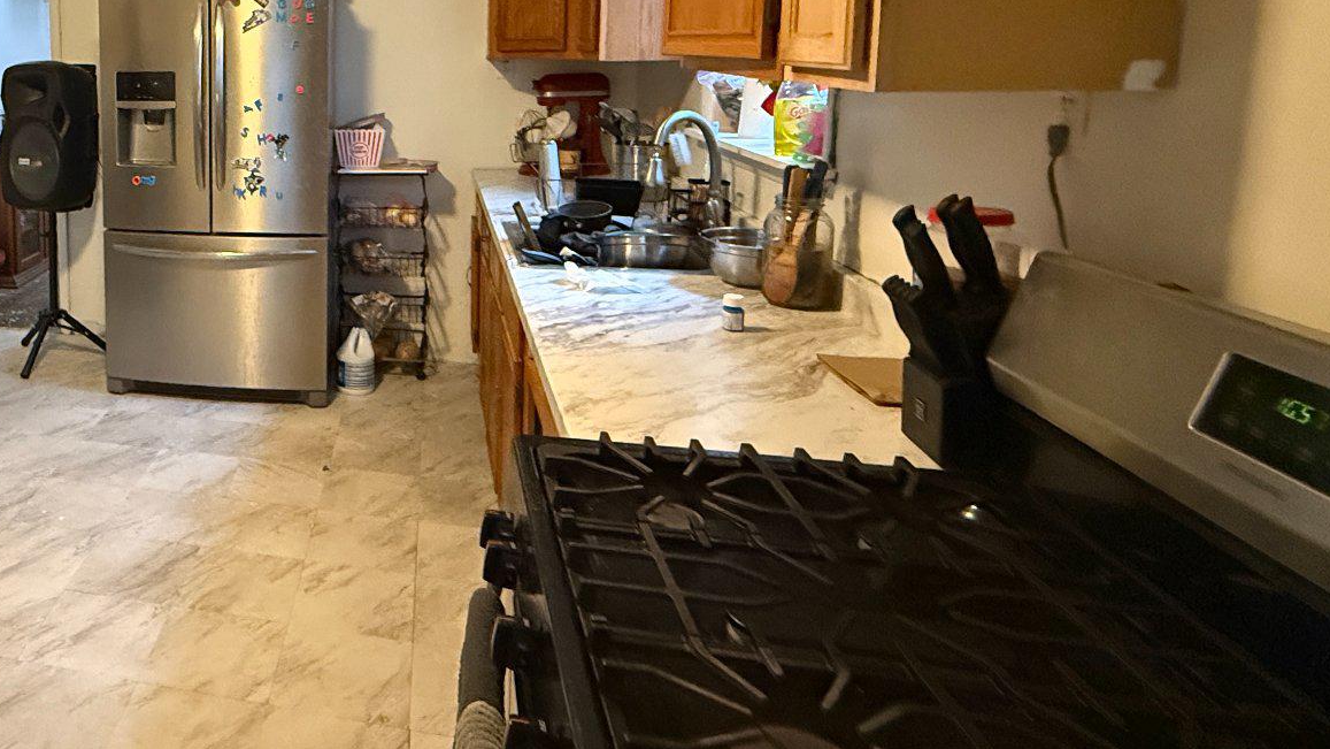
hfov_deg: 60.6
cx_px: 167
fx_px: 952
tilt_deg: -6.6
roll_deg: +1.2
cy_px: 162
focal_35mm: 27
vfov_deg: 41.3
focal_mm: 2.22
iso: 1000
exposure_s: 1/60
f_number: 2.2
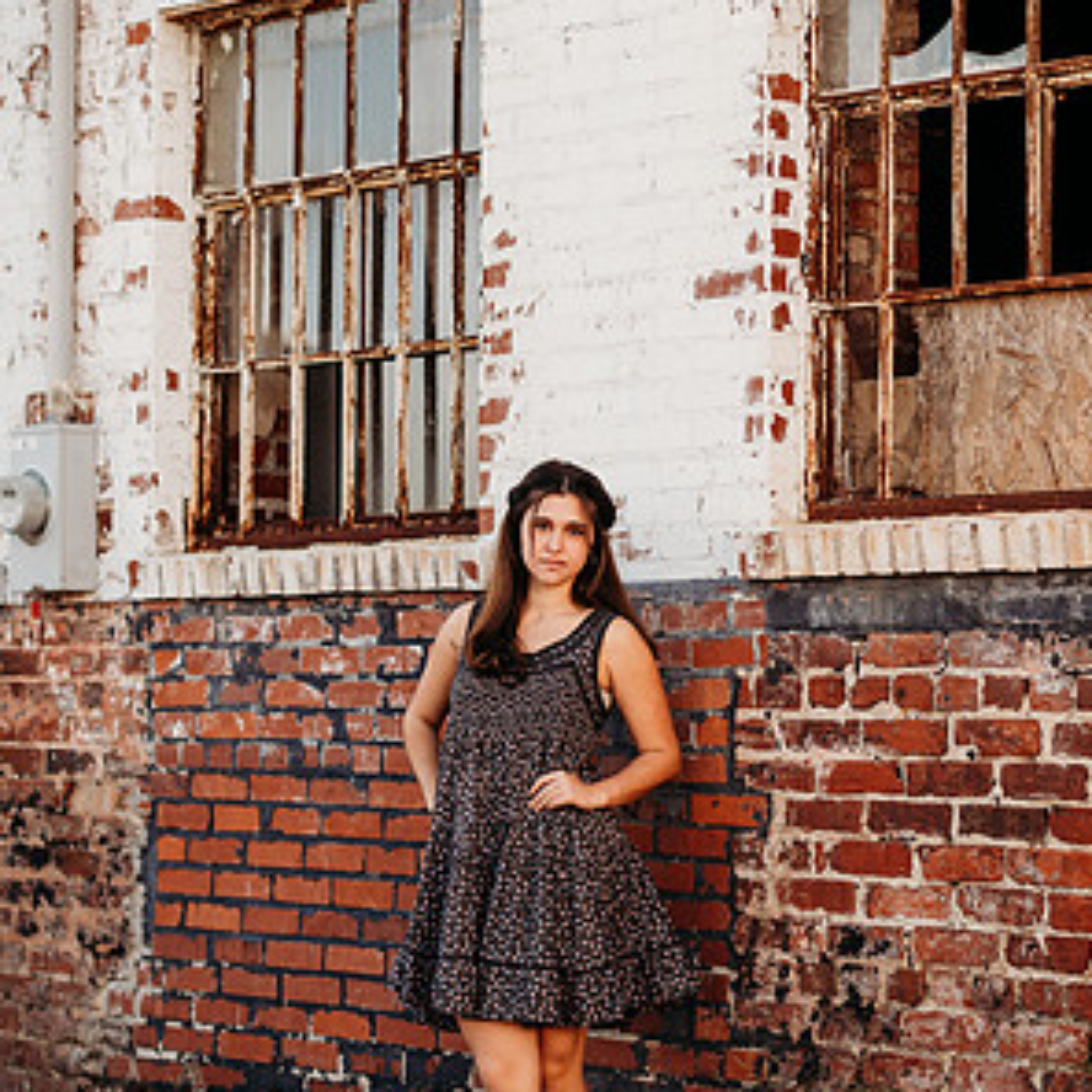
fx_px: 3926
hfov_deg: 15.8
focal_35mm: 110
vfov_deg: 15.8
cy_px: 550
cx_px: 550
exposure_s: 1/640
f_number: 2.2
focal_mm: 85
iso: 100
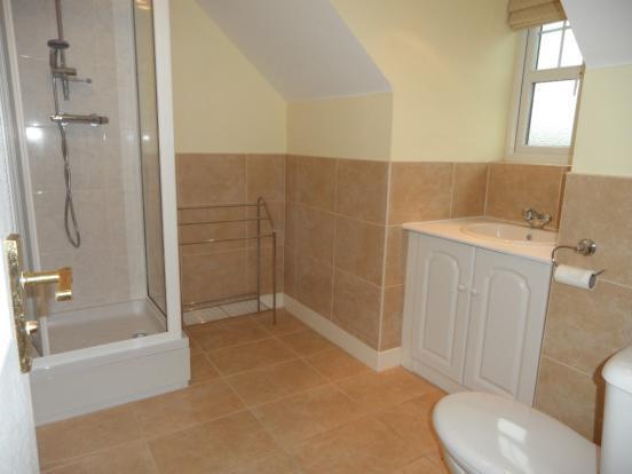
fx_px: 438
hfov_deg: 71.6
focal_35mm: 24
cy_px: 237
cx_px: 316
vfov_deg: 56.8
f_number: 2.9
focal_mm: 4.1
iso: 100
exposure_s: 1/30
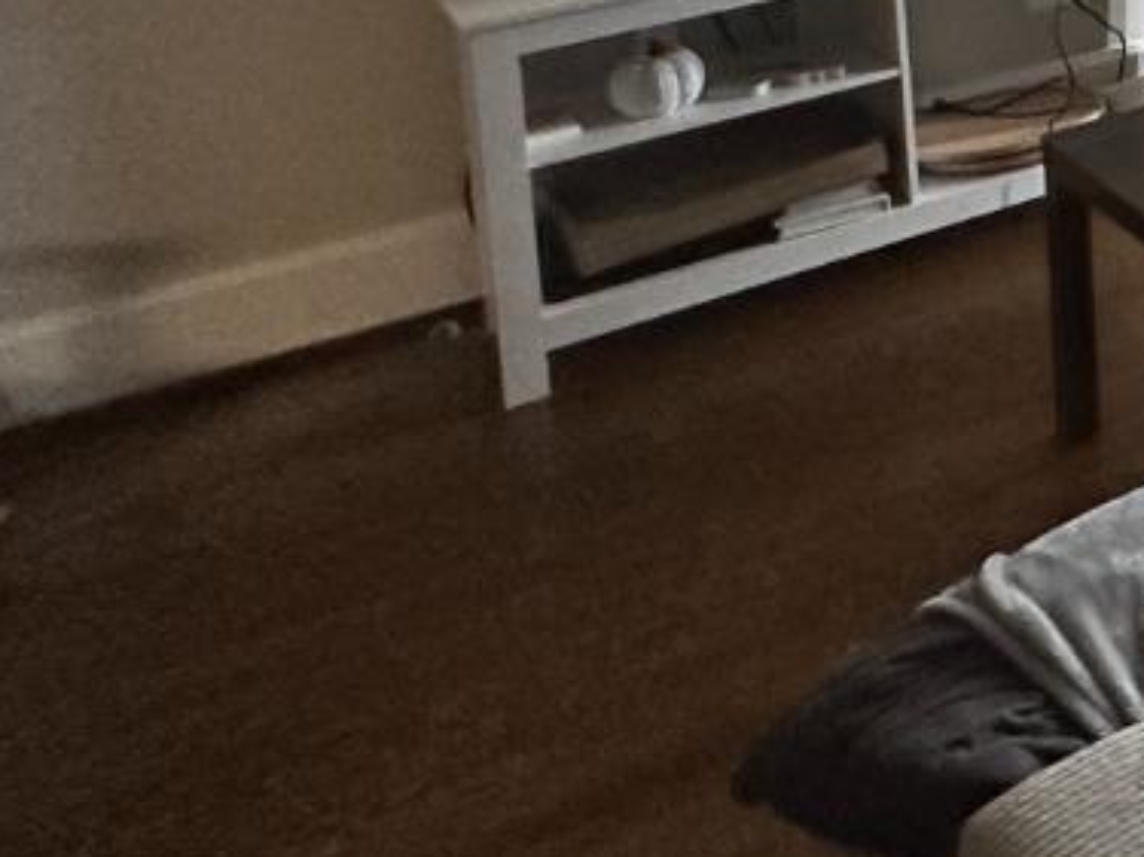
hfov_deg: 21.7
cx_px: 2062
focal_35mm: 56
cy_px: -459
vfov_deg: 21.5
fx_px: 1850
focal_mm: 2.22
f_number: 2.2
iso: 400
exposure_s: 1/60
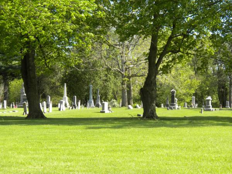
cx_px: 116
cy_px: 87
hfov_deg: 23.0
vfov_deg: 17.4
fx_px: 570
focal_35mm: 85
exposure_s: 1/108
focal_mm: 15
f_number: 5.1
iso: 64
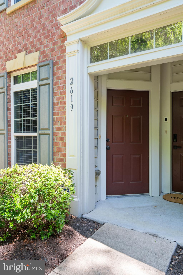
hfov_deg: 49.6
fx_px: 198
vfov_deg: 69.4
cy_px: 138
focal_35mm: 26
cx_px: 92
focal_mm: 26
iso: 500
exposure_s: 1/15
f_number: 9
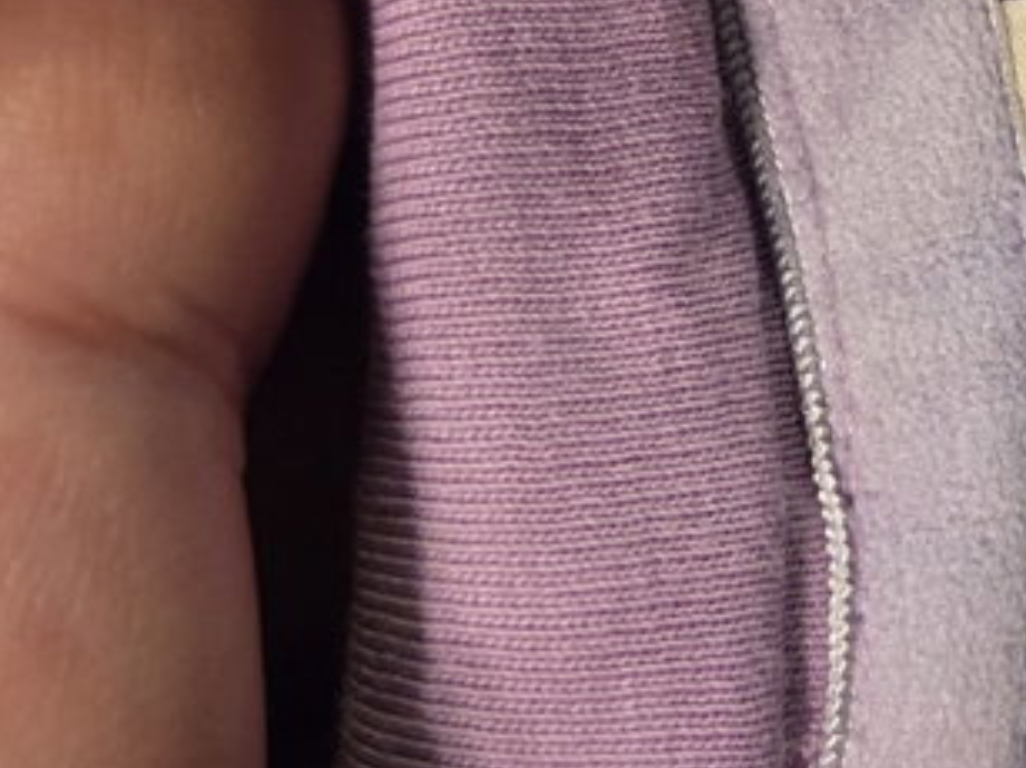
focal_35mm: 93
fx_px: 2755
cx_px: 932
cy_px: 93
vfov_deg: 15.7
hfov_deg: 20.6
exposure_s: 1/100
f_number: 1.8
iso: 1600
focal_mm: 5.4
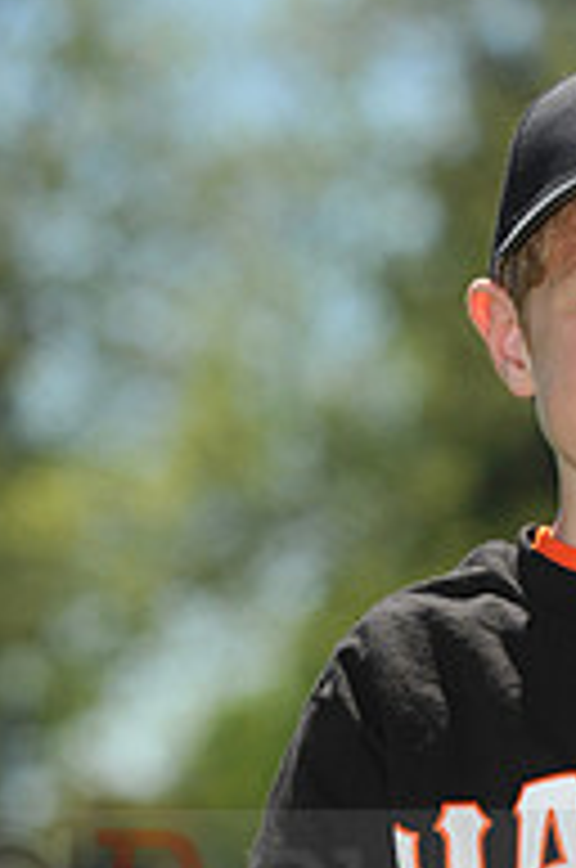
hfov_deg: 4.5
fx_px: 7250
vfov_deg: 6.8
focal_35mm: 301
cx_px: 572
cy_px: 872
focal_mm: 100
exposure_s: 1/2000
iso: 200
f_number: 4
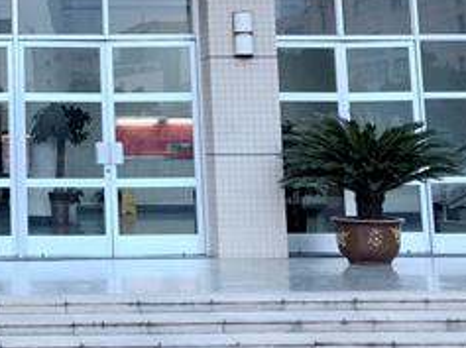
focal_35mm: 71
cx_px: -65
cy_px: 39
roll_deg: +0.8
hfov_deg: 25.2
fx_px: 954
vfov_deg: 20.3
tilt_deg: +6.7
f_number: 1.8
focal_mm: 4
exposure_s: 1/26
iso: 25
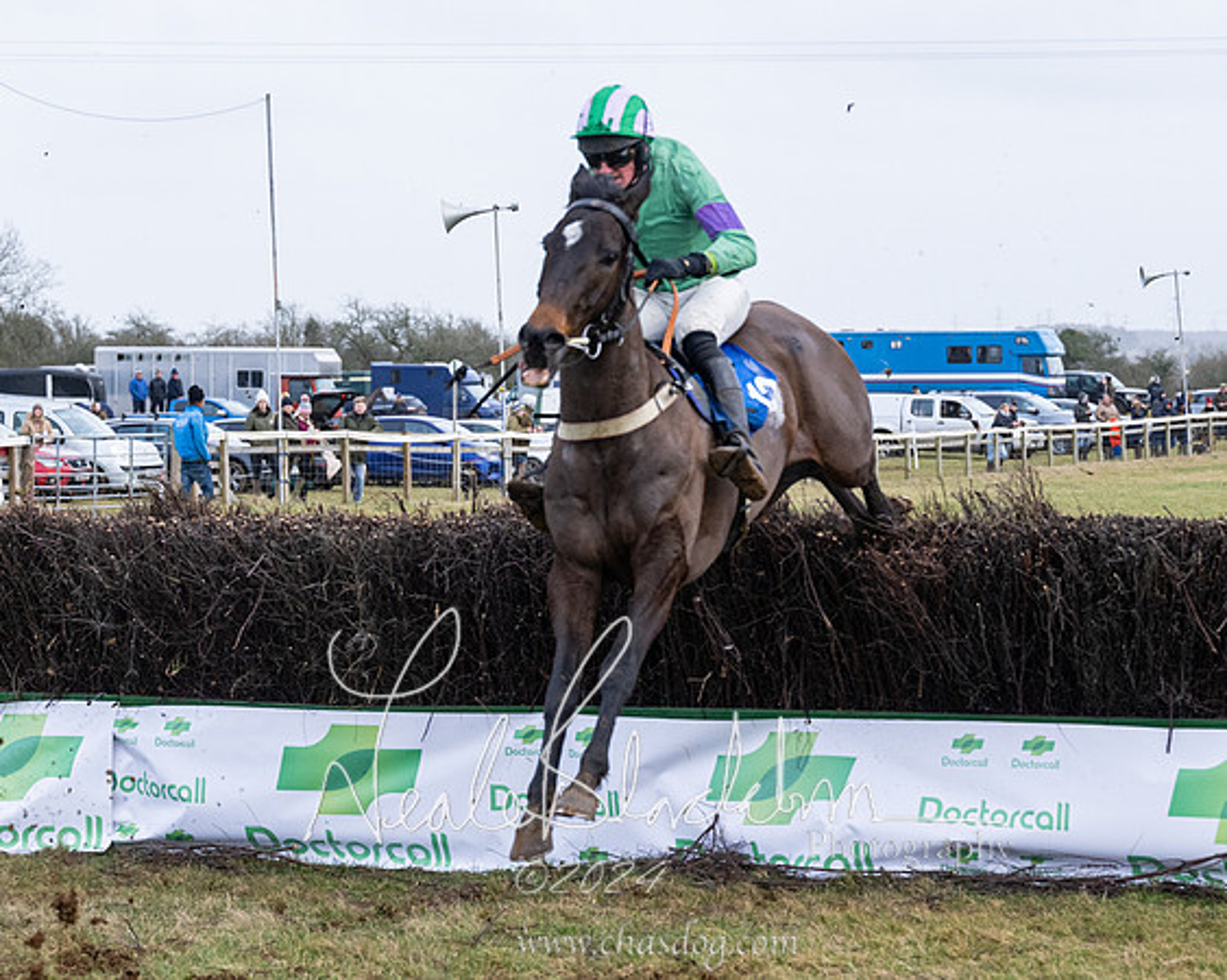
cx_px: 509
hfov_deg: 15.4
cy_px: 487
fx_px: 4523
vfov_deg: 12.4
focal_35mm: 125
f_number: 4
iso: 800
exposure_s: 1/1250
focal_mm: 74
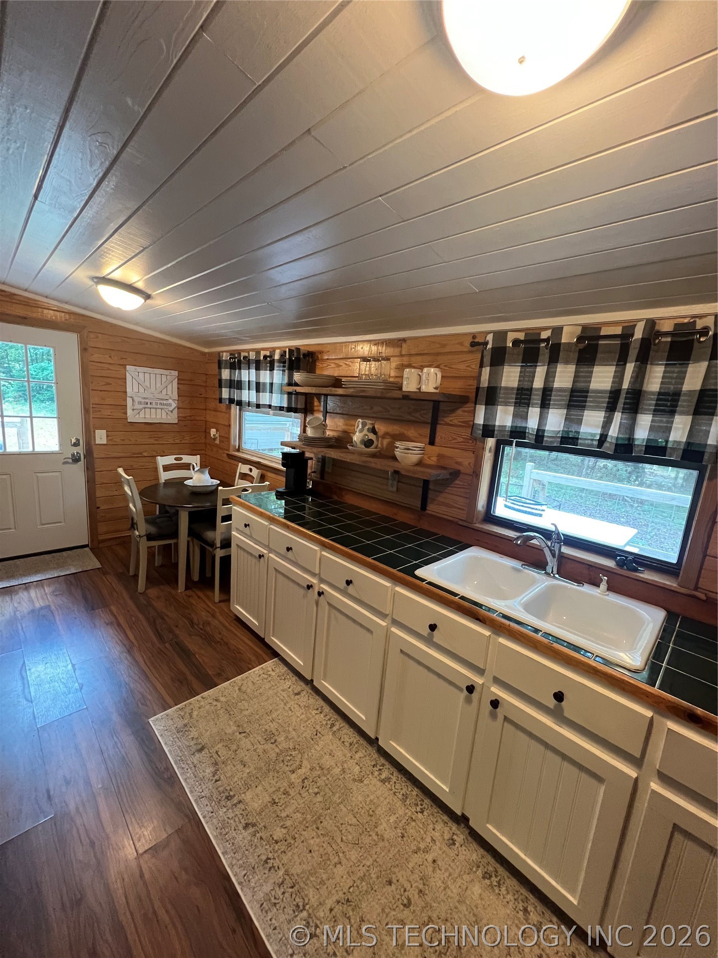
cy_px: 479
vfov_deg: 106.2
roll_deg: -4.6
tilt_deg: -11.2
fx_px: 360
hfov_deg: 89.9
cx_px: 359
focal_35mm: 13
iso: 400
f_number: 1.8
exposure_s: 1/60
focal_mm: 1.57
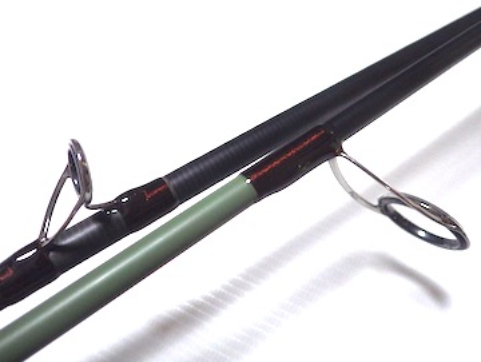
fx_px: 431
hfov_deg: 58.3
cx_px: 240
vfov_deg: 45.5
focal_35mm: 31
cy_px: 181
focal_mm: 5.5
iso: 500
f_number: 2.3
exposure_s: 1/45
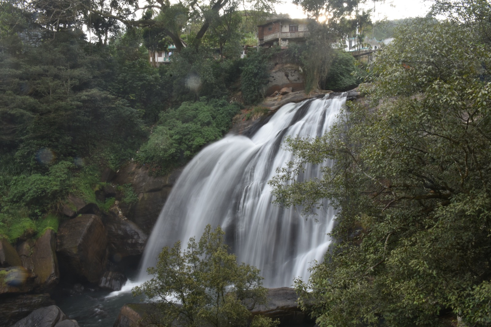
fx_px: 368
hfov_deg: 67.4
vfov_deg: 47.9
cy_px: 164
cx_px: 246
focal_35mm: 27
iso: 100
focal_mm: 18
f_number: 22
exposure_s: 1/4
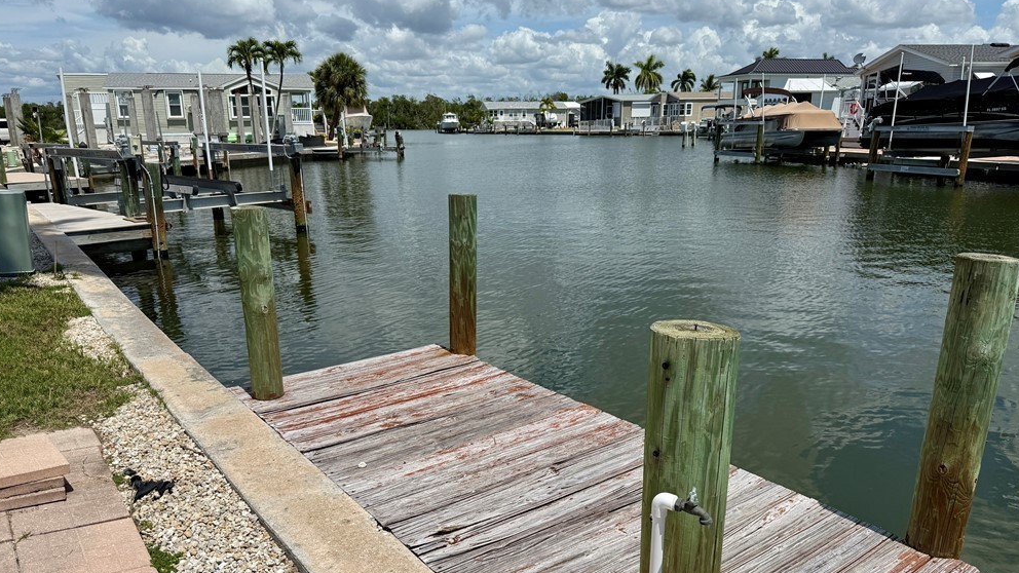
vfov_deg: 42.8
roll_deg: +0.2
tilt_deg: -14.1
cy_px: 332
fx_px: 730
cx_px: 513
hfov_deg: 69.9
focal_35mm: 27
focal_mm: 6.76
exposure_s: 1/10309
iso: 80
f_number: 1.78
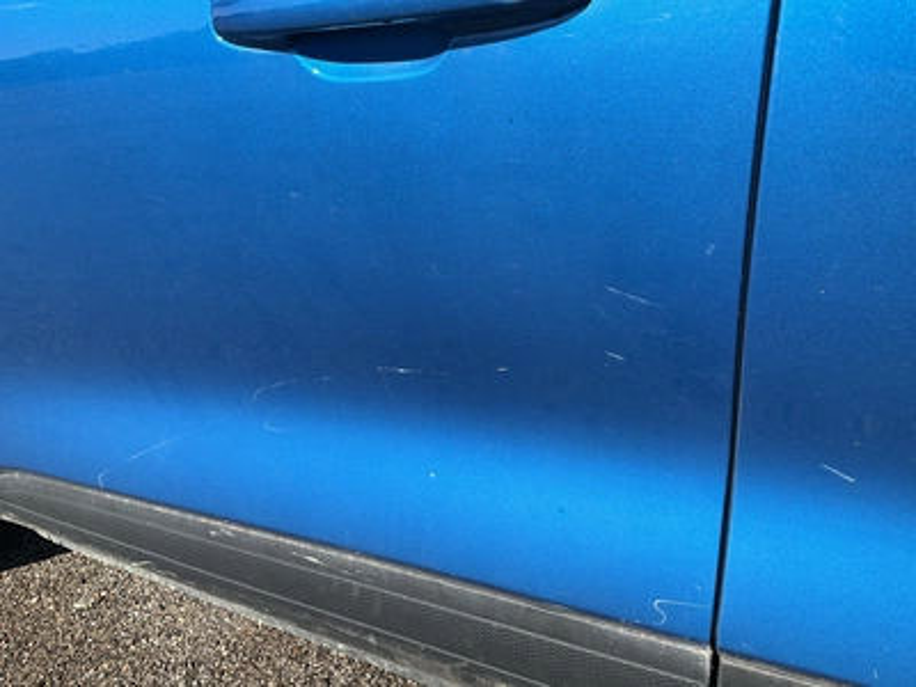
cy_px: 344
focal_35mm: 29
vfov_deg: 48.2
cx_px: 458
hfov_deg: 61.7
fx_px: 767
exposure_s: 1/978
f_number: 1.8
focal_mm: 3
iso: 25
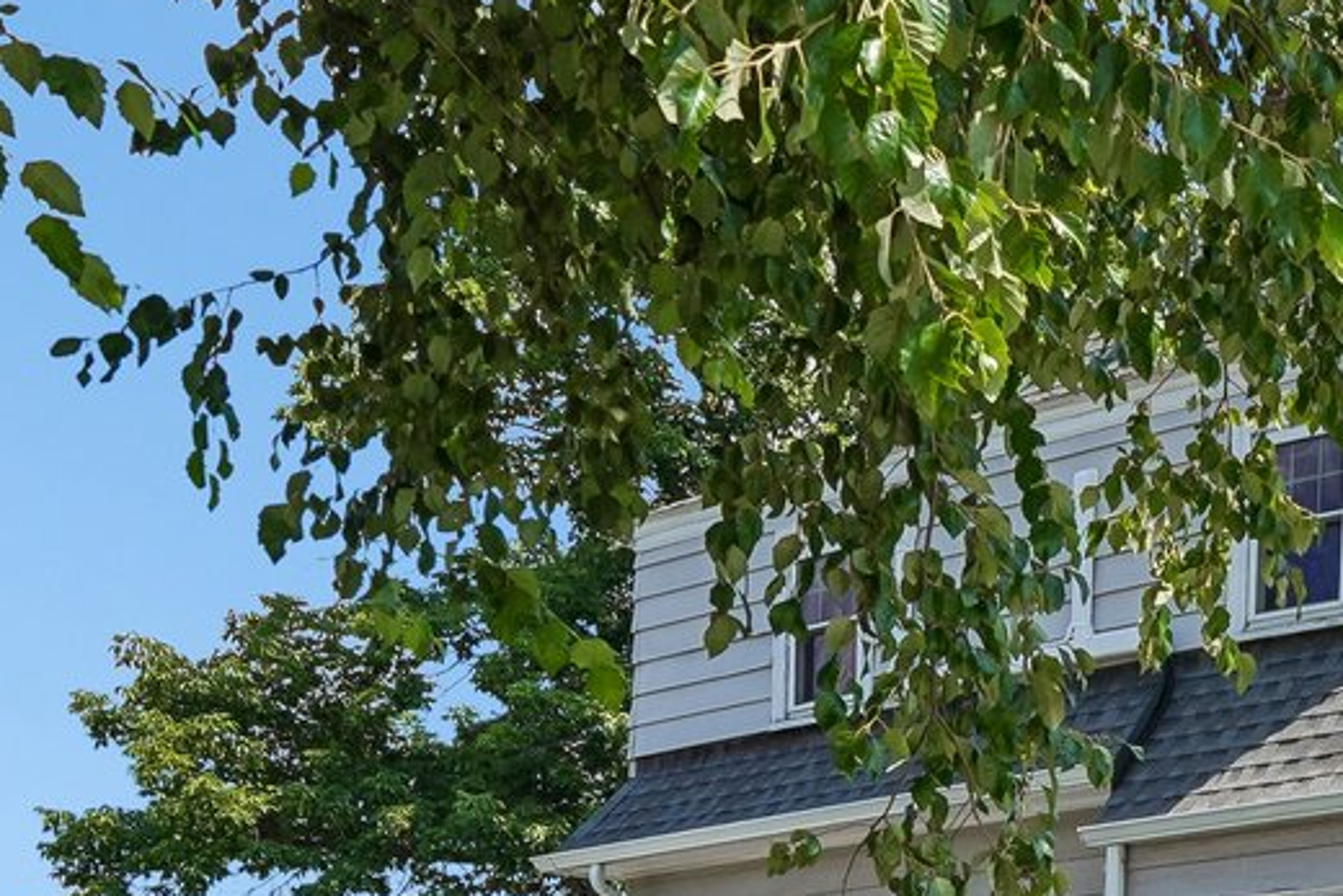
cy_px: 1318
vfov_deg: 19.1
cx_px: 2087
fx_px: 2351
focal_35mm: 63
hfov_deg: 24.0
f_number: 8
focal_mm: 16
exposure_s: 1/250
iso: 100
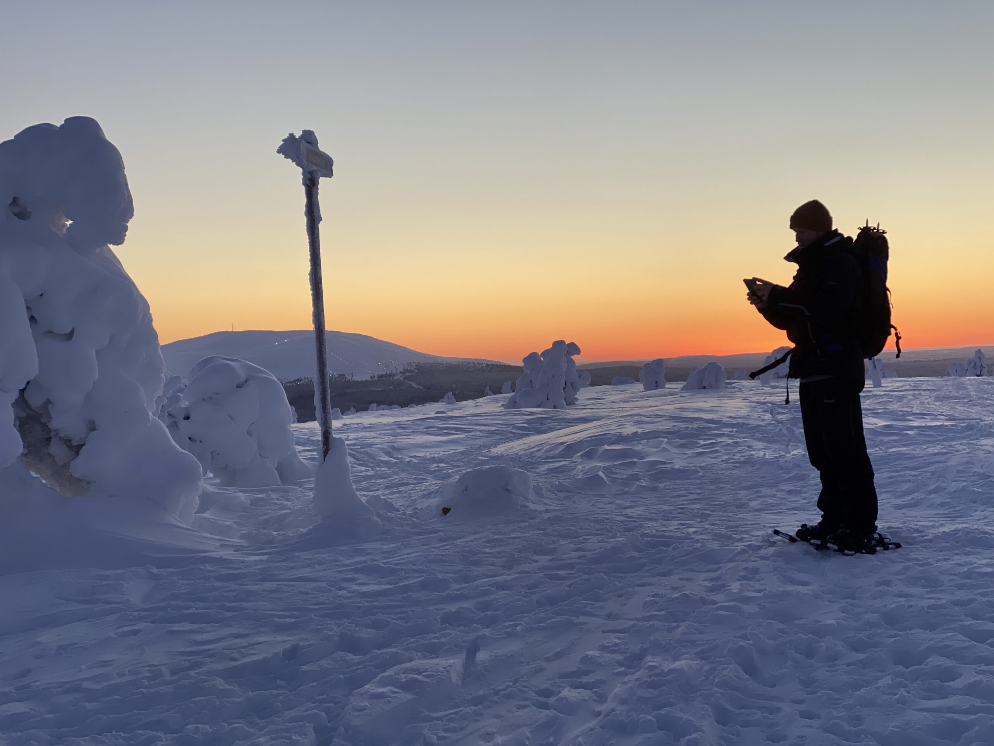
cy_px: 373
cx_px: 497
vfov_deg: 28.0
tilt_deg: -0.8
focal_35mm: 52
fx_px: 1493
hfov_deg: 36.8
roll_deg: +1.5
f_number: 2
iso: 20
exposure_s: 1/207
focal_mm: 6
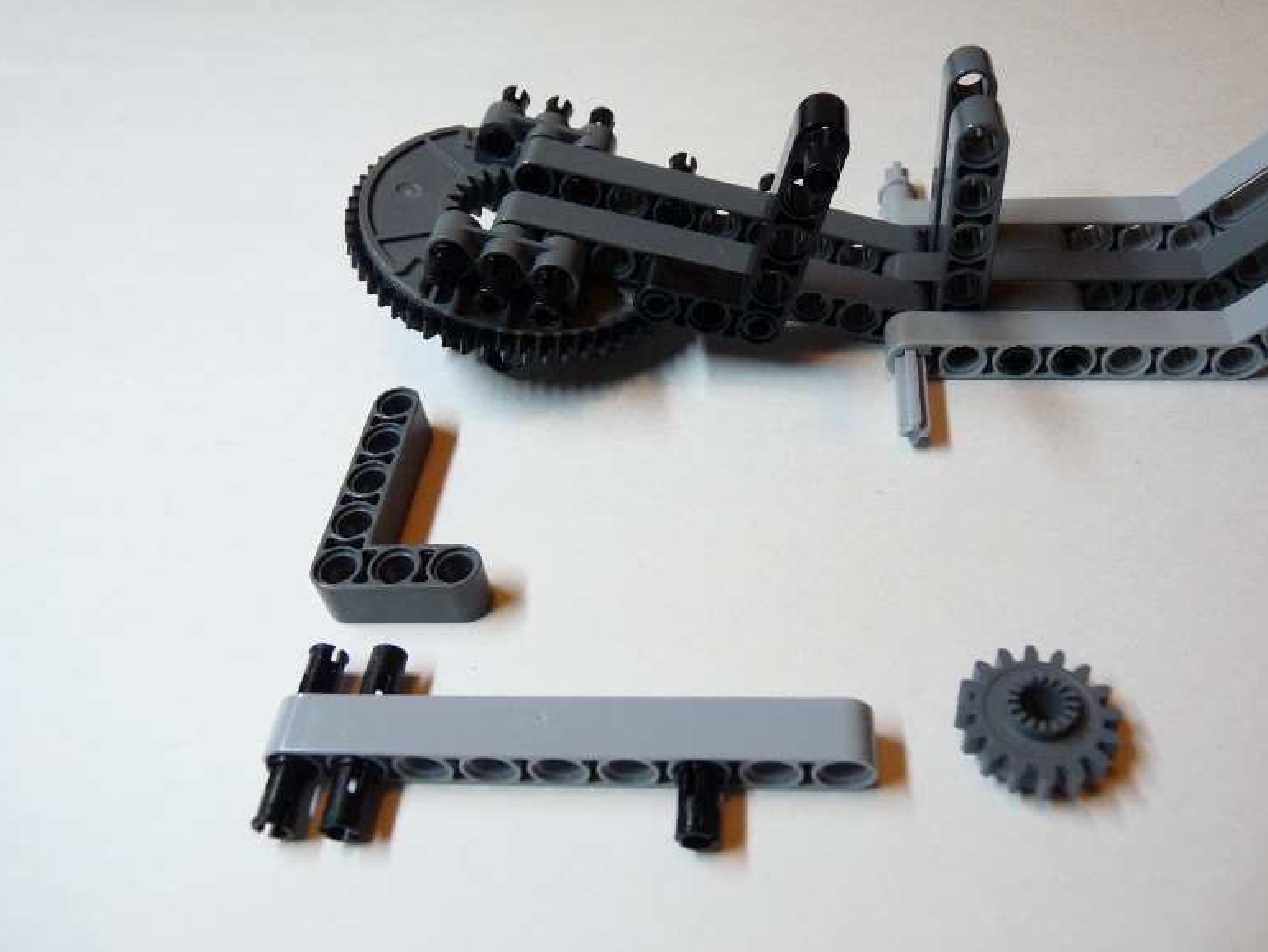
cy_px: 470
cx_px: 651
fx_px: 1026
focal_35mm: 28
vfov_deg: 49.8
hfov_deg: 63.4
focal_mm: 4.8
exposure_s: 1/30
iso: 160
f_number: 2.8
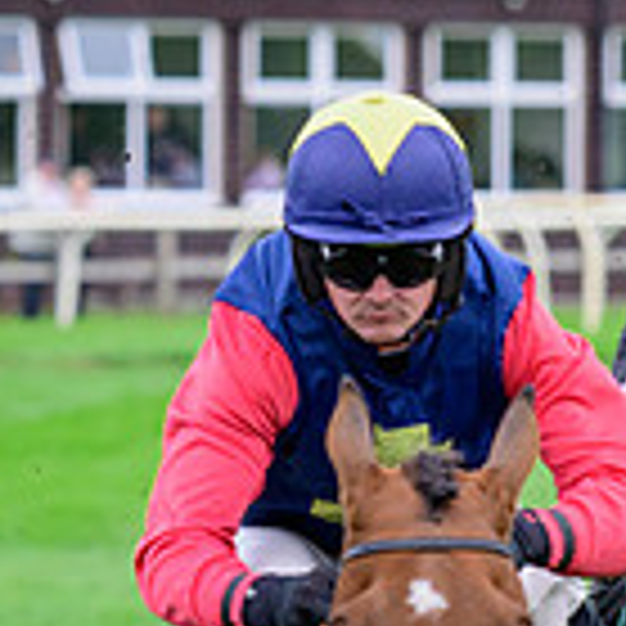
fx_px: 17616
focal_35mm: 861
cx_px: 1096
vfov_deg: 2.0
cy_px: 1018
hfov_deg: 2.0
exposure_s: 1/1250
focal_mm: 200
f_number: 6.3
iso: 1000
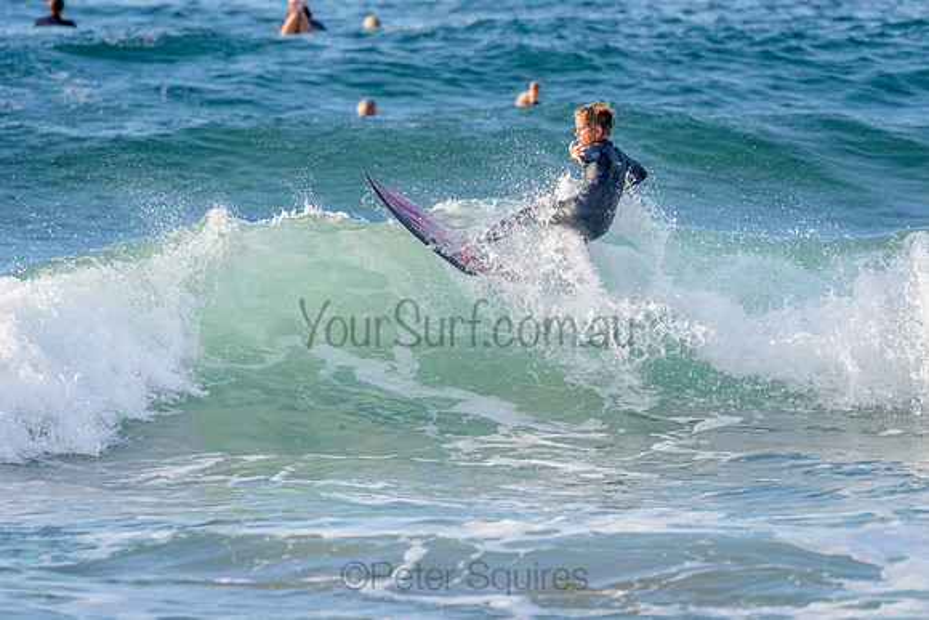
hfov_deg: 3.4
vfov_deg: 2.2
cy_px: 316
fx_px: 15821
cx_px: 569
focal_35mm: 613
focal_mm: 500
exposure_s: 1/1250
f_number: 5.6
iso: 400
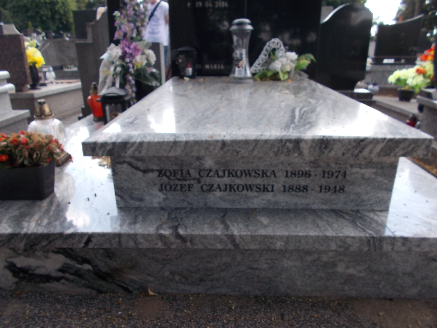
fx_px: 328
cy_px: 164
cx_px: 218
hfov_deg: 67.3
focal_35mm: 26
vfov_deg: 53.1
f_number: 3.2
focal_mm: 4.6
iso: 80
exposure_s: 1/160
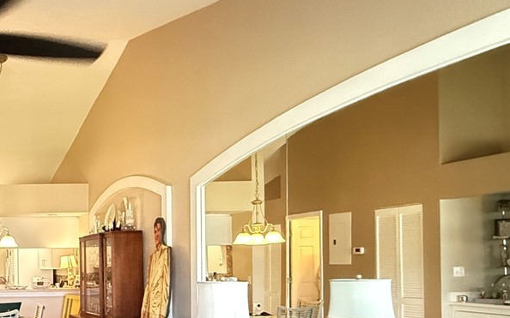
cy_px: 275
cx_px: -54
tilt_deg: -0.4
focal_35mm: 40
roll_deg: +0.0
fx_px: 556
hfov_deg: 39.9
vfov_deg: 30.8
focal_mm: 2.22
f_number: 2.2
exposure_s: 1/60
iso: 1250
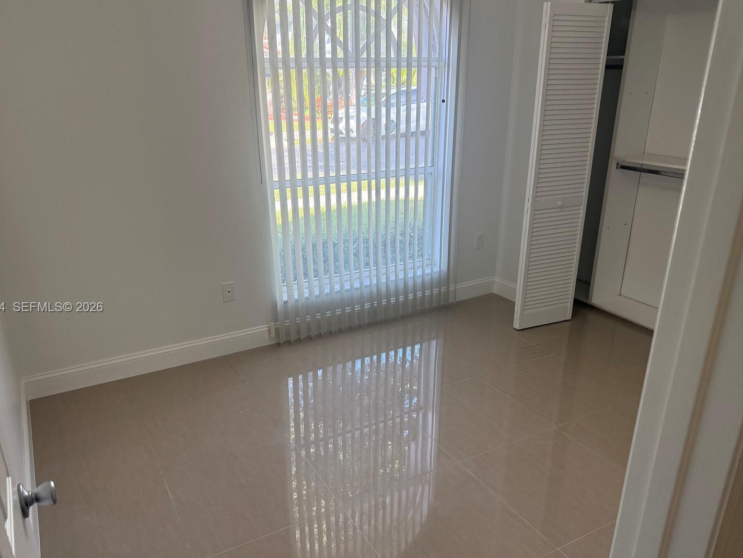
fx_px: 580
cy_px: 308
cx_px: 358
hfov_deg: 65.3
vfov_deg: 51.3
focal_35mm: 27
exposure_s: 1/237
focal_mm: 6.76
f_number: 1.78
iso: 160
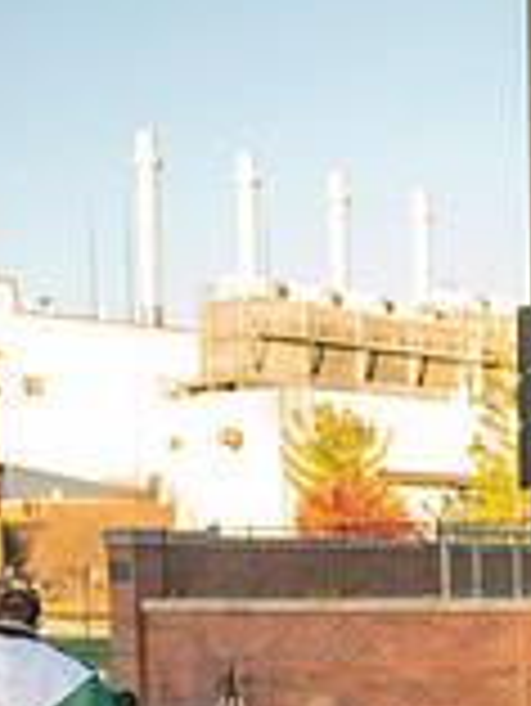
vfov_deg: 22.0
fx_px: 1736
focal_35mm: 85
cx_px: 900
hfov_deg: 15.4
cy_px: 737
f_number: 4
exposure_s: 1/3200
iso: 2000
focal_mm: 24
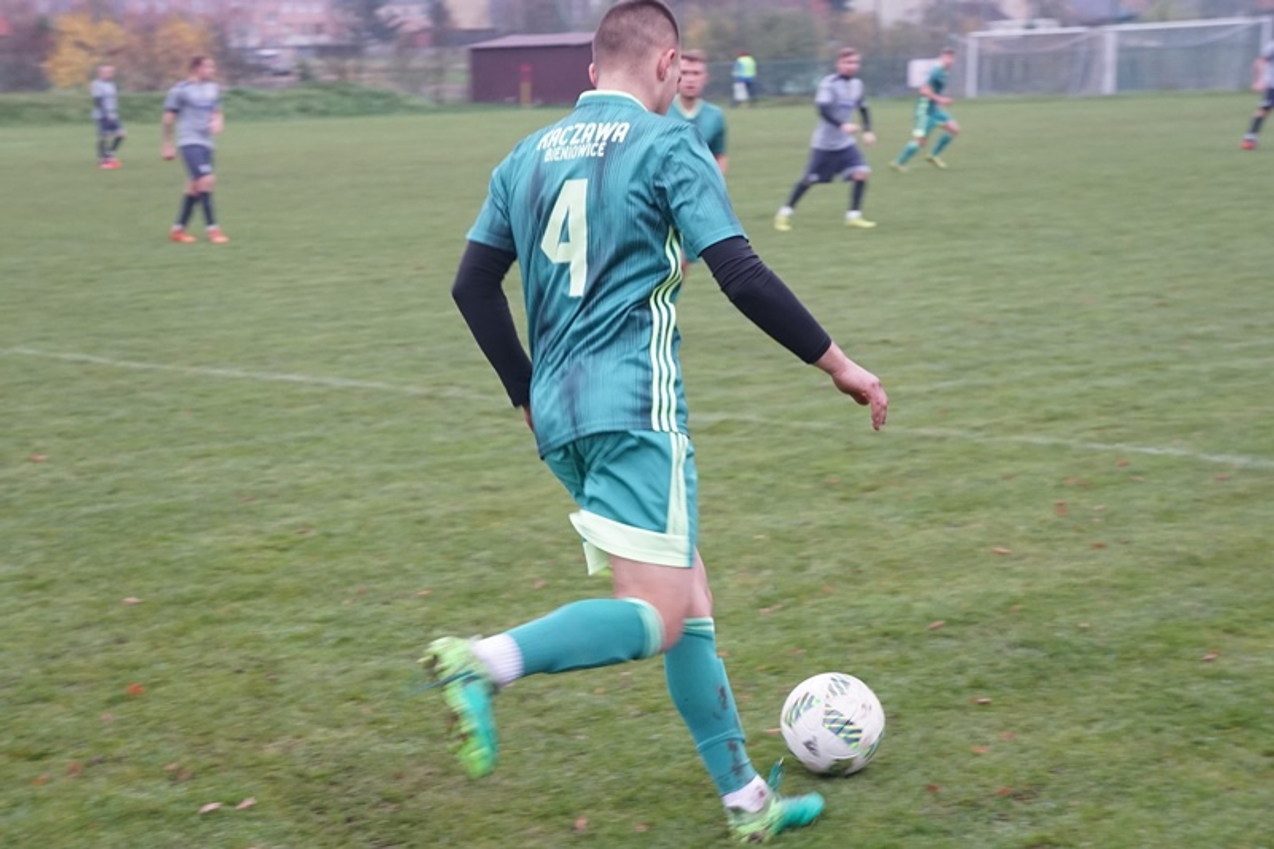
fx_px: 2901
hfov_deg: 24.8
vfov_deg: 16.6
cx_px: 637
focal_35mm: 82
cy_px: 424
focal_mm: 55
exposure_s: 1/160
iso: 1250
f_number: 5.6
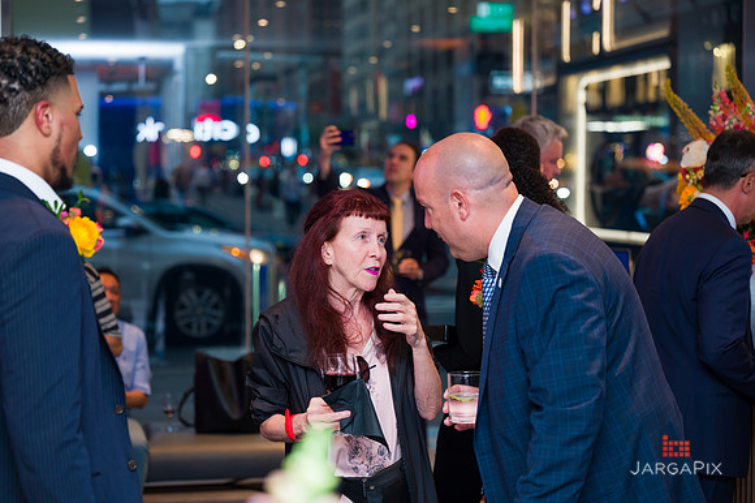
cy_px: 252
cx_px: 378
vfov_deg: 19.4
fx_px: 1470
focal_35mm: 70
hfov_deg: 28.8
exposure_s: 1/160
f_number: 3.2
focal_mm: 70
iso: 800
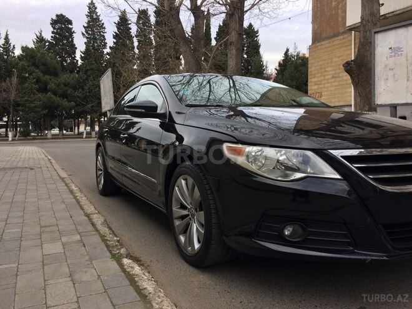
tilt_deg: -4.6
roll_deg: +0.6
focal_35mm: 29
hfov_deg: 61.7
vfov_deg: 48.2
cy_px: 154
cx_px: 206
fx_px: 345
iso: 32
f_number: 2.2
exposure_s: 1/526
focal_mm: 4.15
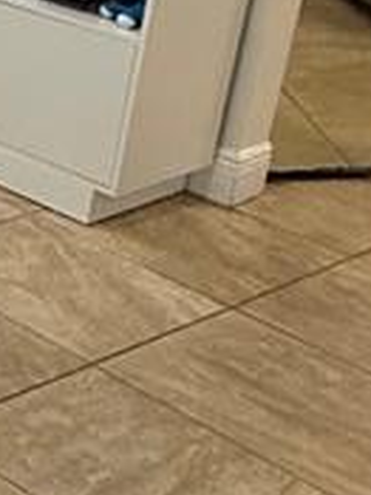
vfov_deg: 19.6
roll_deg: -0.7
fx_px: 1374
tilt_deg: -16.3
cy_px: -40
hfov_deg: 10.9
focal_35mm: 96
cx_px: -711
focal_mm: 2.22
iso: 160
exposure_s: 1/99
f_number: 2.2
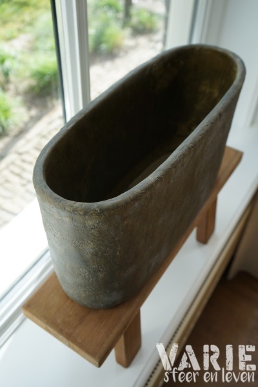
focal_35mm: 36
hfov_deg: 36.9
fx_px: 387
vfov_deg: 53.1
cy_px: 194
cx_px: 129
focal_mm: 36
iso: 100
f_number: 5
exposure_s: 1/80
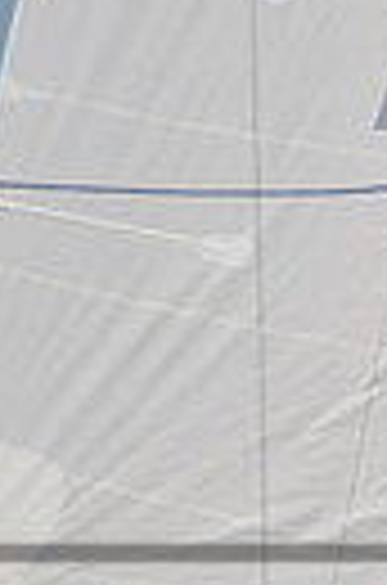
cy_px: 657
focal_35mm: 658
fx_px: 10666
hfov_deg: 2.1
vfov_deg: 3.1
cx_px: -796
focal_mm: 98
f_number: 14
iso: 640
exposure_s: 1/1250
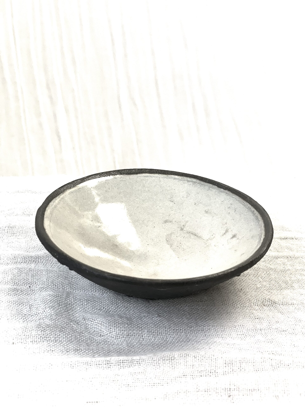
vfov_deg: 36.8
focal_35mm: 52
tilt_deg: -28.4
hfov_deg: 28.0
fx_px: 611
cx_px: 152
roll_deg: -4.1
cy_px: 204
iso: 80
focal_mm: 6
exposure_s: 1/122
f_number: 2.4
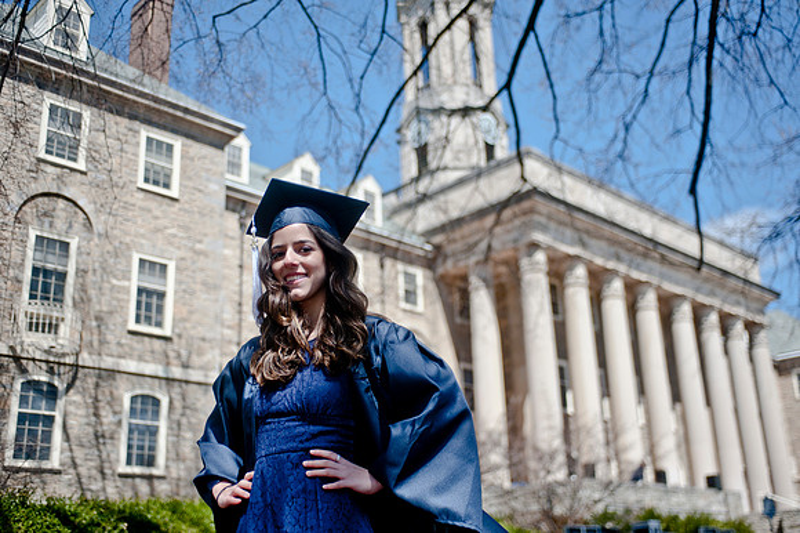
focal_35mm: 40
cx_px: 400
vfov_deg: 33.4
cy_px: 266
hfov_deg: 48.5
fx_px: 888
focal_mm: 40
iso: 100
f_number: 2.8
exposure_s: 1/2500
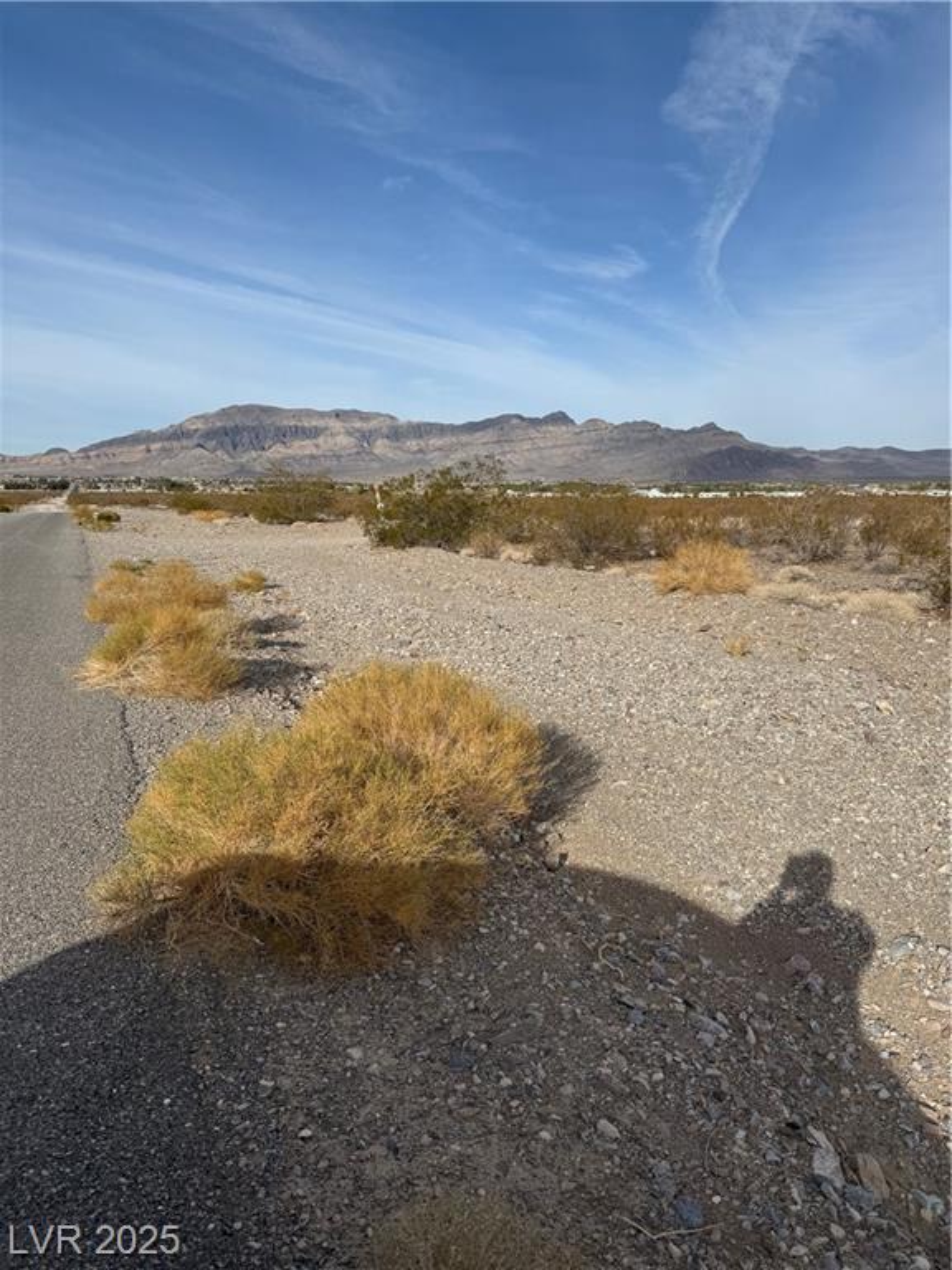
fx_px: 880
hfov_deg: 56.8
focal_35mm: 24
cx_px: 476
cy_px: 635
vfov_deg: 71.6
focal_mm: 6.76
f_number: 1.78
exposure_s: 1/6173
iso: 80
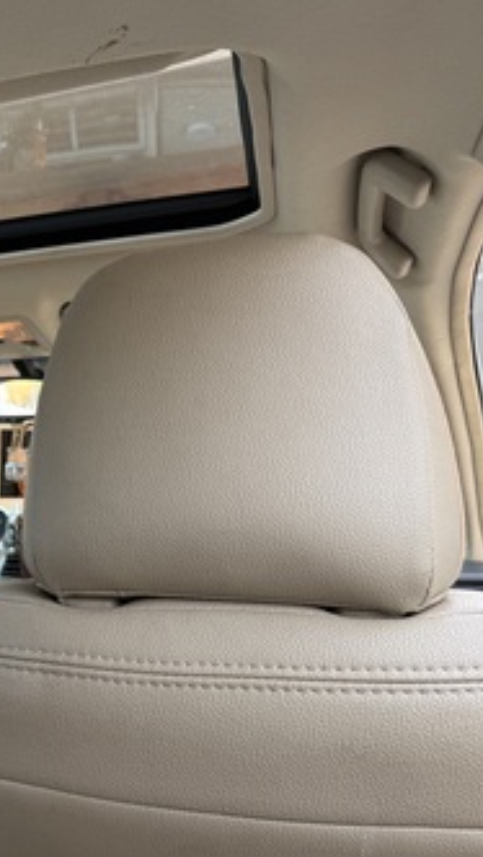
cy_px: 430
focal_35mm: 36
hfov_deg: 29.2
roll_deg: -1.5
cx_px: -66
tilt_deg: +7.6
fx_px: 819
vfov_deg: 55.3
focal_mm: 6.76
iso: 80
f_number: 1.78
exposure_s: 1/307
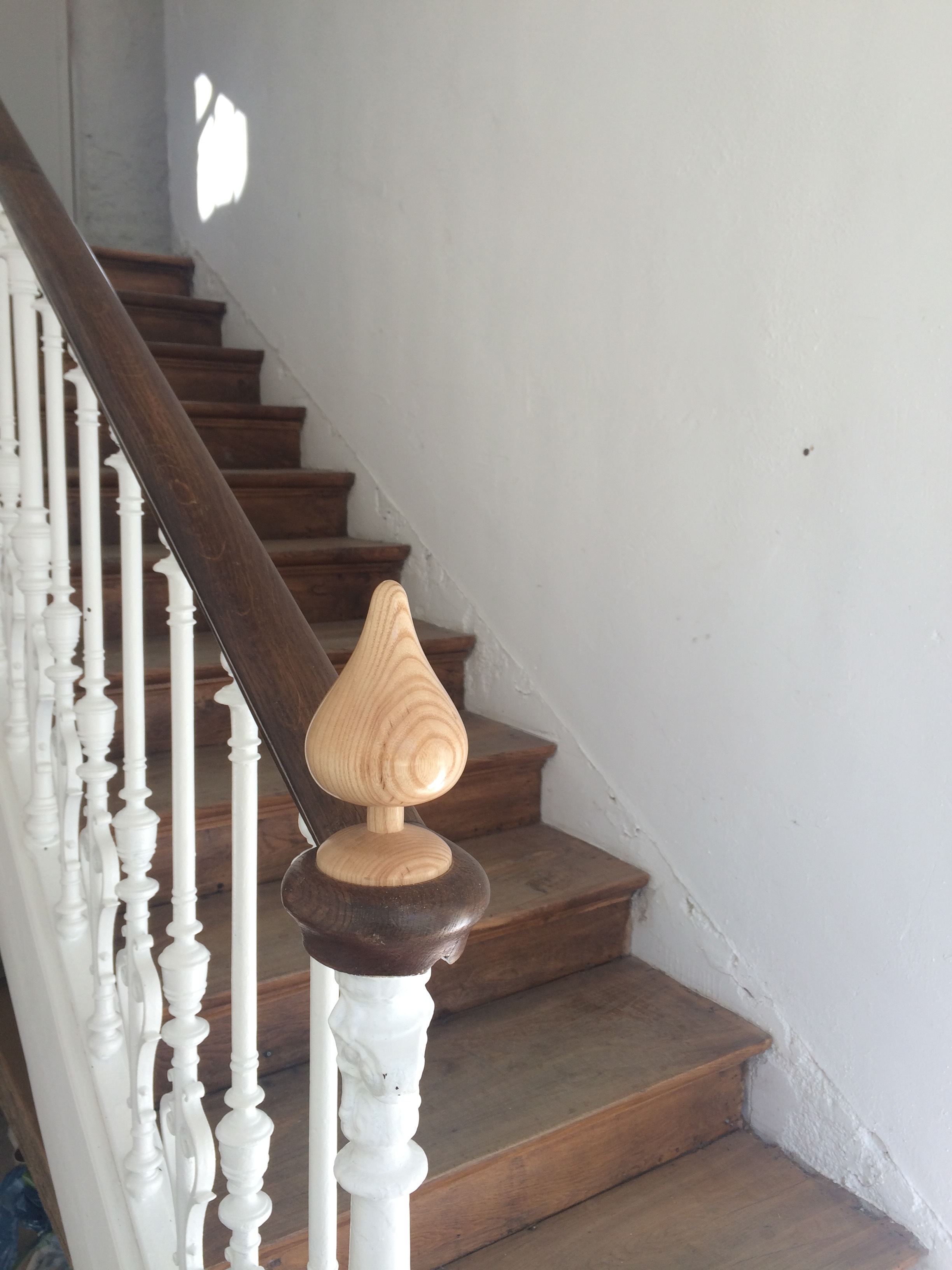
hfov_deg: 48.2
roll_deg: +0.4
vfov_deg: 61.7
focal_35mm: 29
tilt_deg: -8.3
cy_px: 635
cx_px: 476
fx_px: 1063
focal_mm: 4.15
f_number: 2.2
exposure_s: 1/100
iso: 32
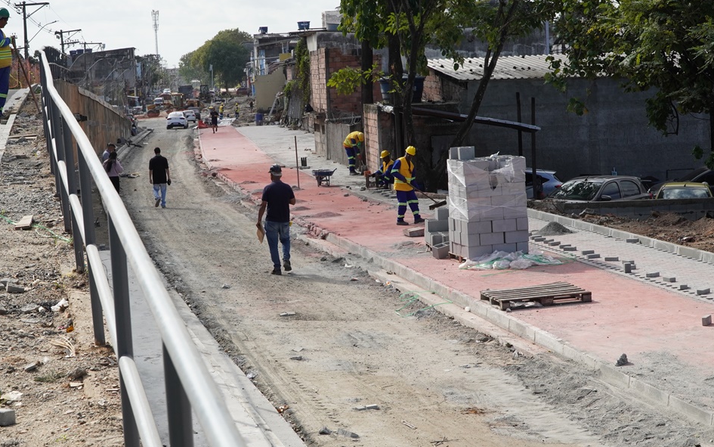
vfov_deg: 17.5
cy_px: 236
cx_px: 333
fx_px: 1451
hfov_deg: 27.6
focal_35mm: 75
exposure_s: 1/1000
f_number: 8
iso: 500
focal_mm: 45
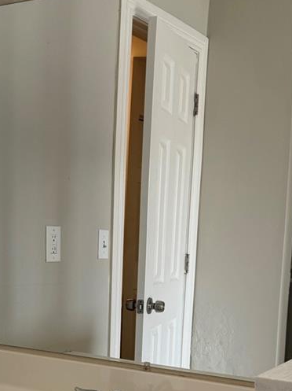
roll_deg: -2.6
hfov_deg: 25.2
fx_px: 653
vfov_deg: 32.1
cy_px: 326
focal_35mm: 58
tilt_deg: -7.7
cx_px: 135
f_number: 1.78
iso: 125
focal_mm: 6.76
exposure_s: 1/121
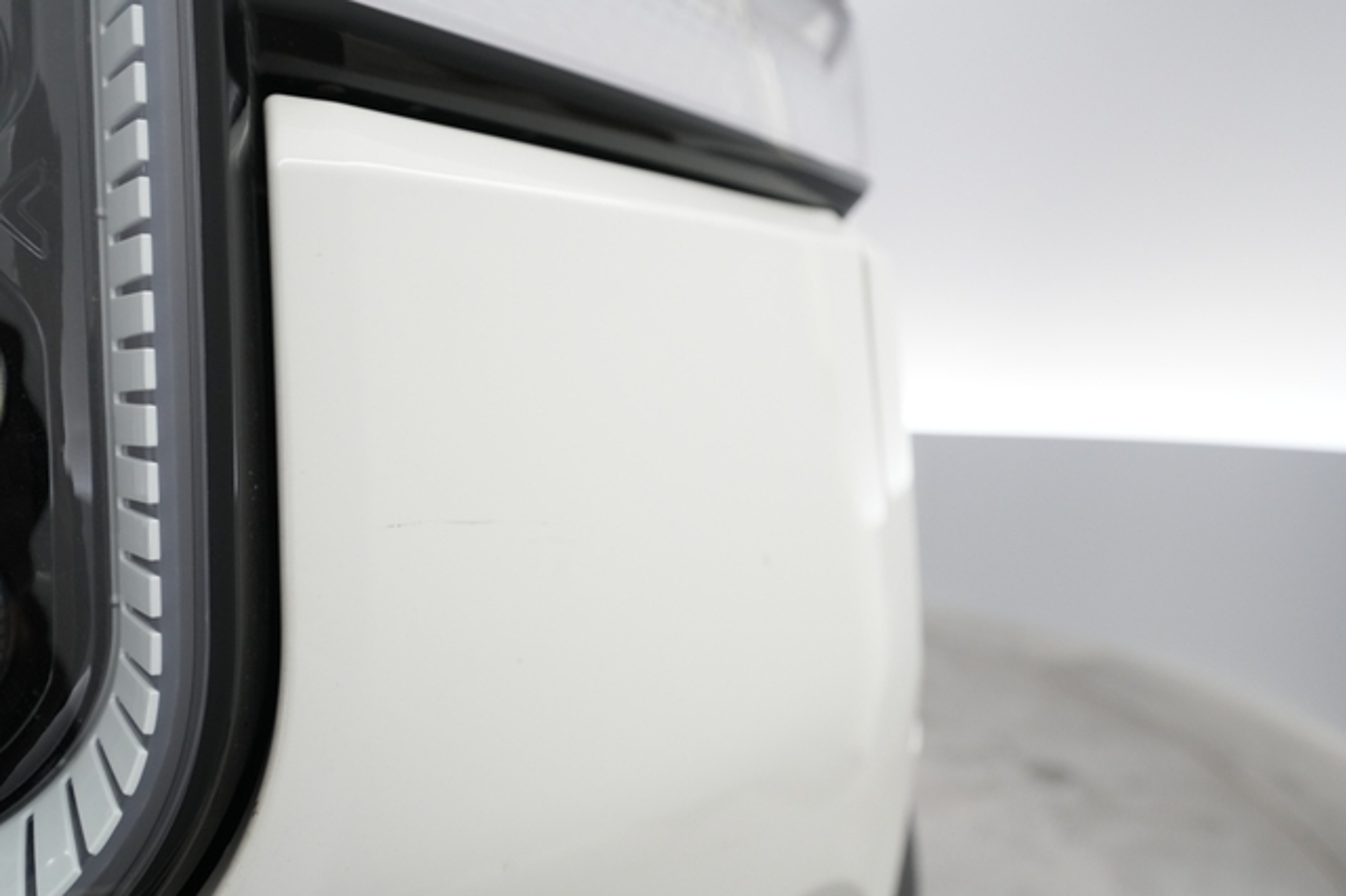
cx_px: 673
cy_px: 448
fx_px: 1046
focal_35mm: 28
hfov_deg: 65.5
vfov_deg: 46.4
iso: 2500
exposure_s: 1/100
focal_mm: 28
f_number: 5.6
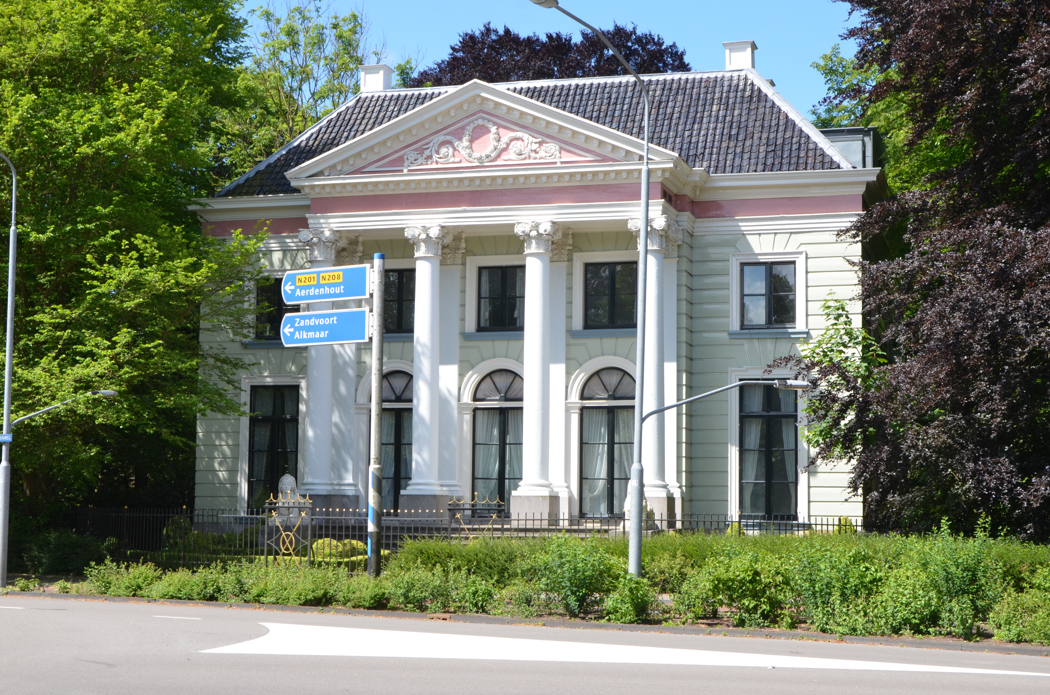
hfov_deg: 37.9
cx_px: 525
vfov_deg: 25.6
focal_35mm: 52
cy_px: 348
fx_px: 1528
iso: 800
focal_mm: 35
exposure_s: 1/500
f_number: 11
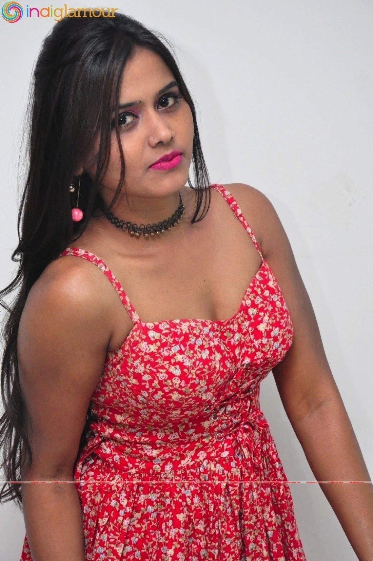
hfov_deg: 13.0
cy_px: 280
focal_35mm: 105
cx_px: 186
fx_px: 1636
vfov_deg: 19.5
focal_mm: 70
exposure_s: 1/125
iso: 3200
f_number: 5.3
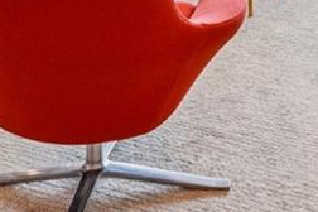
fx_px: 592
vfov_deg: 15.9
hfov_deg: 29.2
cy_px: -210
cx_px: 269
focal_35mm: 67
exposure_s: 1/125
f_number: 8
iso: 800
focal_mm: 16.5
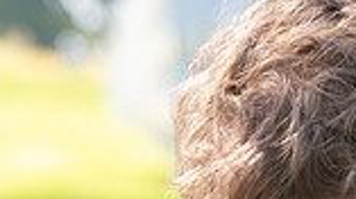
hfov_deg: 8.2
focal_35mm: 263
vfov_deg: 4.5
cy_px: 529
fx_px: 2481
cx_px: 379
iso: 400
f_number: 5
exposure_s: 1/320
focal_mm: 68
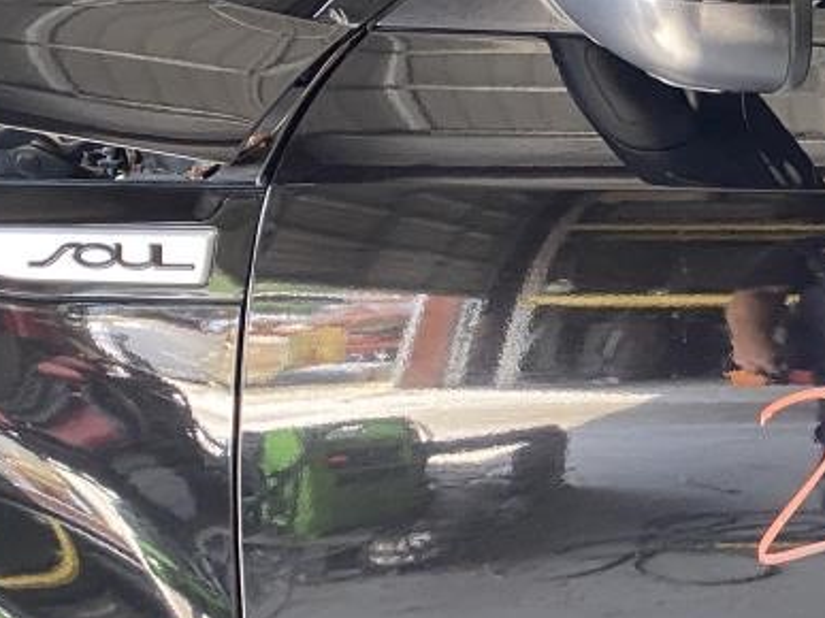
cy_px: 269
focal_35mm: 86
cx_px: 1130
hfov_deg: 20.4
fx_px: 2049
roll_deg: -4.0
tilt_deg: -17.3
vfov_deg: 17.2
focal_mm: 4.25
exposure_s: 1/60
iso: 160
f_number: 1.8
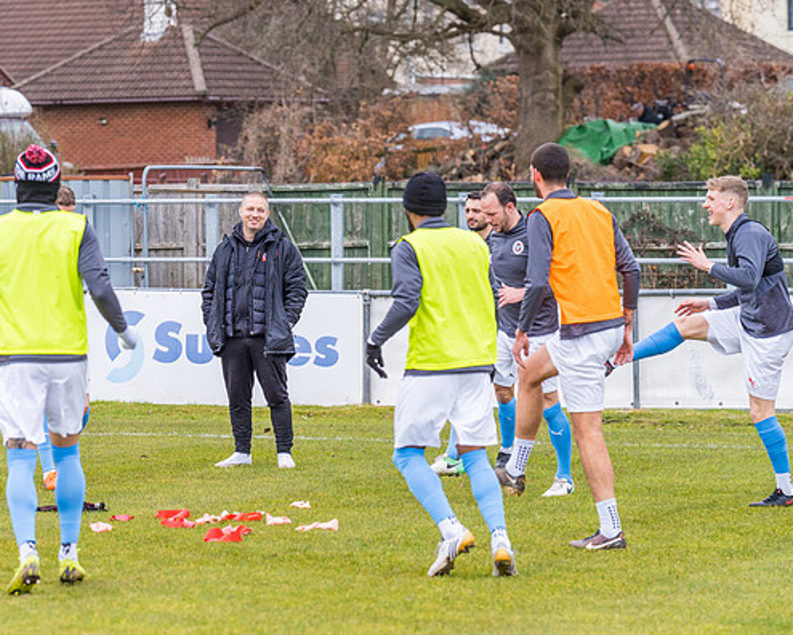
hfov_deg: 10.7
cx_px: 283
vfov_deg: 8.6
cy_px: 351
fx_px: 4225
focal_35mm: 180
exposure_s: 1/2000
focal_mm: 135
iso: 800
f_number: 4
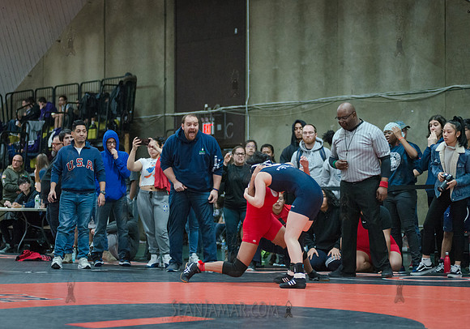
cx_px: 197
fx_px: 1232
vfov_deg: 15.2
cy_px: 162
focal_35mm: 93
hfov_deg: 21.6
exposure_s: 1/320
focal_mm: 80
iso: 4000
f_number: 2.8
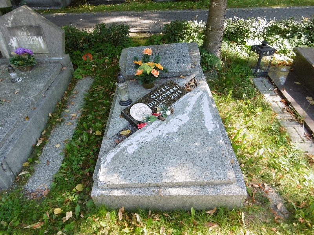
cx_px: 157
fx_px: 218
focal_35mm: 24
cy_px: 118
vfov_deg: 56.8
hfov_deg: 71.6
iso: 100
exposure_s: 1/125
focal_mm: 4.3
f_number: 3.1
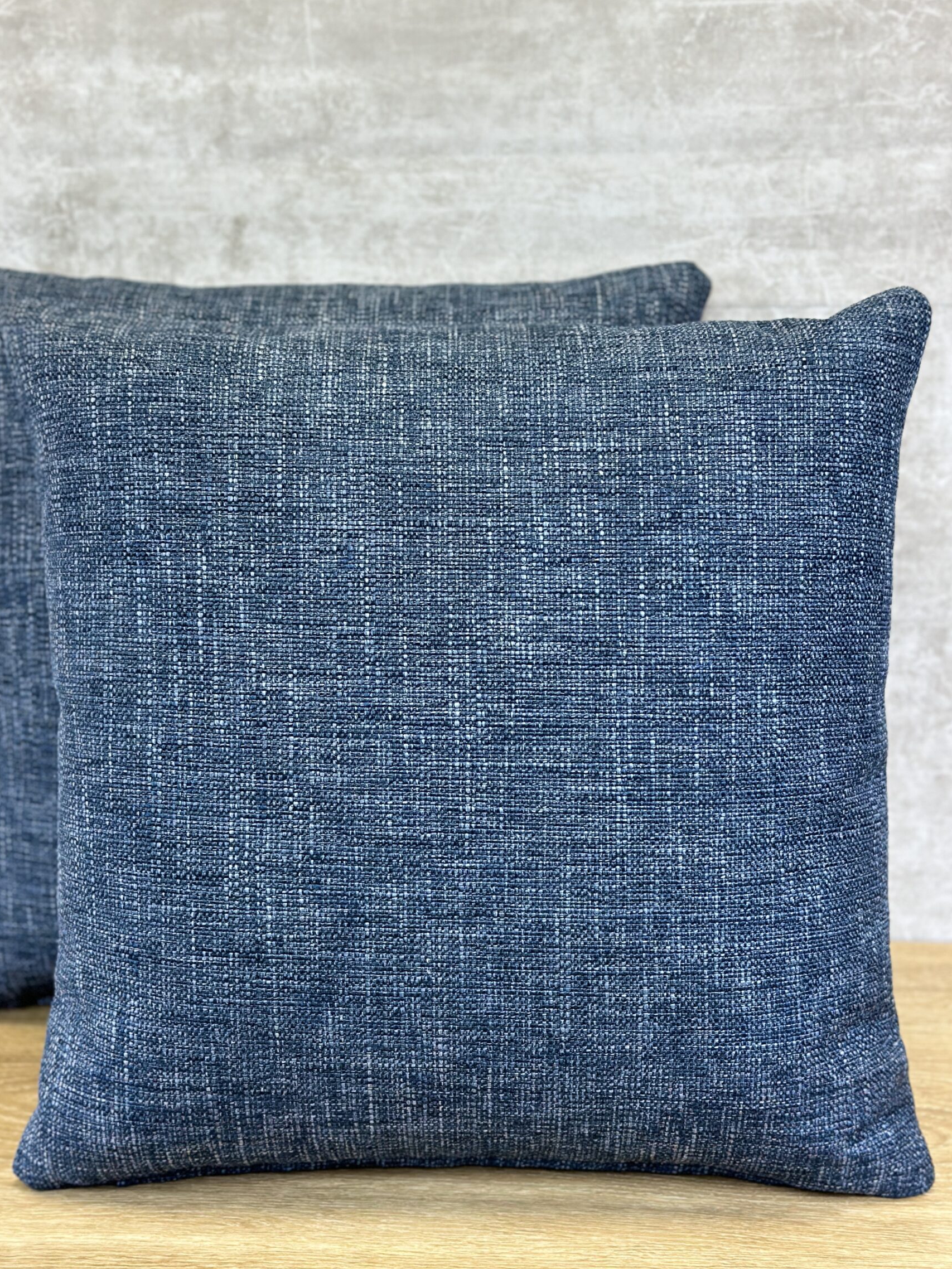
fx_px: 1980
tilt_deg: -17.7
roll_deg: +1.1
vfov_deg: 35.5
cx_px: 427
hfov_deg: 27.0
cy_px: 675
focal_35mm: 54
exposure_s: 1/120
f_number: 1.78
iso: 160
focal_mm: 6.86
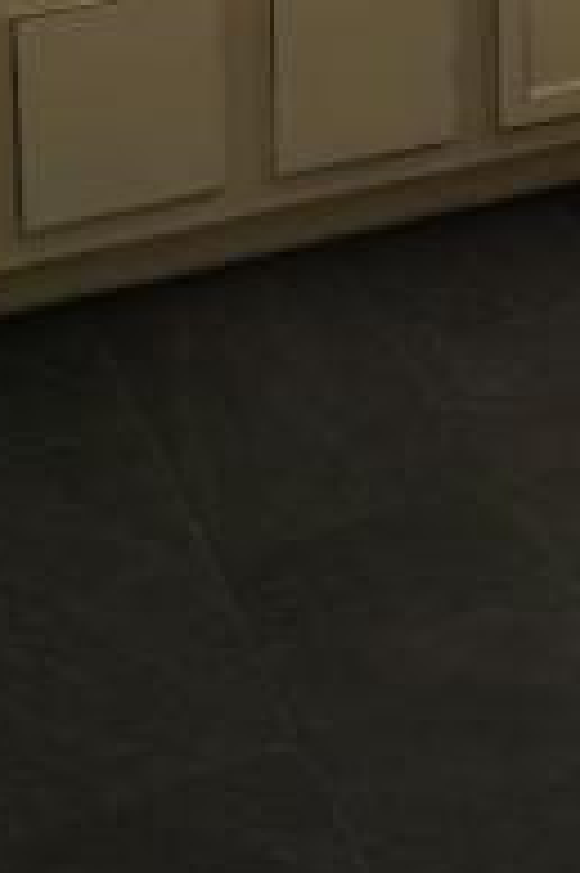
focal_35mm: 95
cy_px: -758
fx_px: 2300
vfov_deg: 17.1
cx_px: 870
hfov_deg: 13.5
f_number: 4.5
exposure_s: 1/200
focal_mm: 16
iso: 100
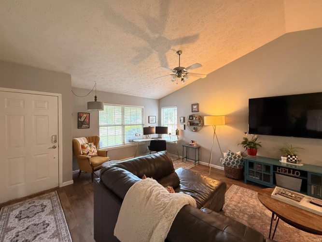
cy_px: 121
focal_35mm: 14
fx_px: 130
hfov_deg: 102.1
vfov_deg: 85.7
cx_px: 161
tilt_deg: -0.1
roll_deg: +0.2
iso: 400
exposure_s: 1/60
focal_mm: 2.22
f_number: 2.2
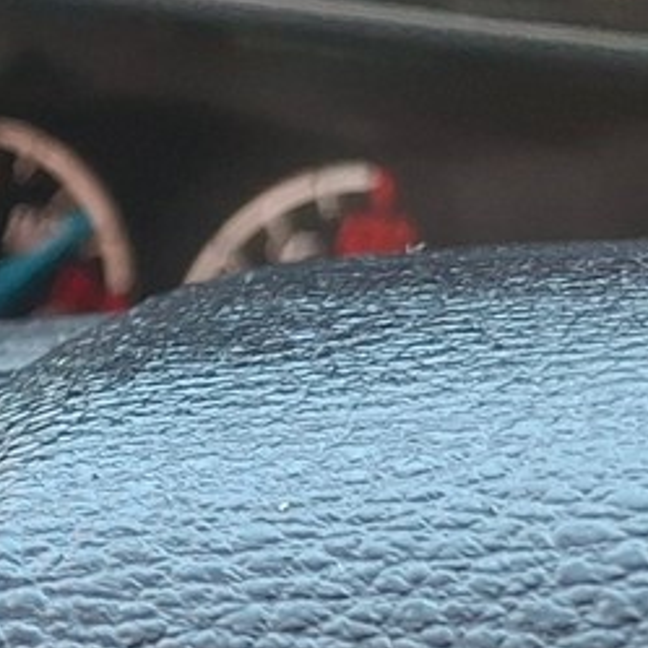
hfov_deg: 10.5
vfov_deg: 10.8
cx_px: -926
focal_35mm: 142
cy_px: 1468
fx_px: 3007
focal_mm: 4.69
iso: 64
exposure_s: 1/100
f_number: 1.8
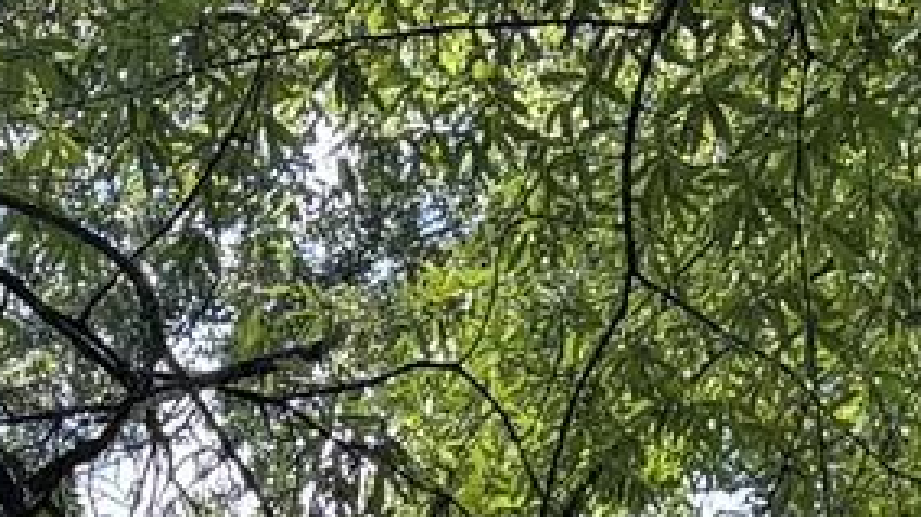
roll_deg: +1.2
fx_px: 5005
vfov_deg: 5.3
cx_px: -309
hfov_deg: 10.3
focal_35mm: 205
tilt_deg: +6.9
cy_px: 1983
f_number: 1.6
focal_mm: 5.96
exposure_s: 1/607
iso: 64
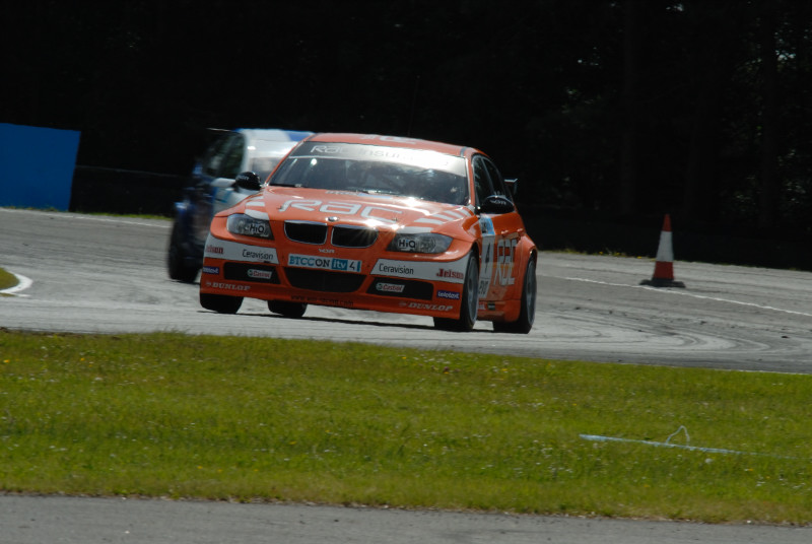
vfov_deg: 2.2
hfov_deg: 3.3
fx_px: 14231
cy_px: 272
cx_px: 406
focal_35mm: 630
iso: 400
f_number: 20
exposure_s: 1/200
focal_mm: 420
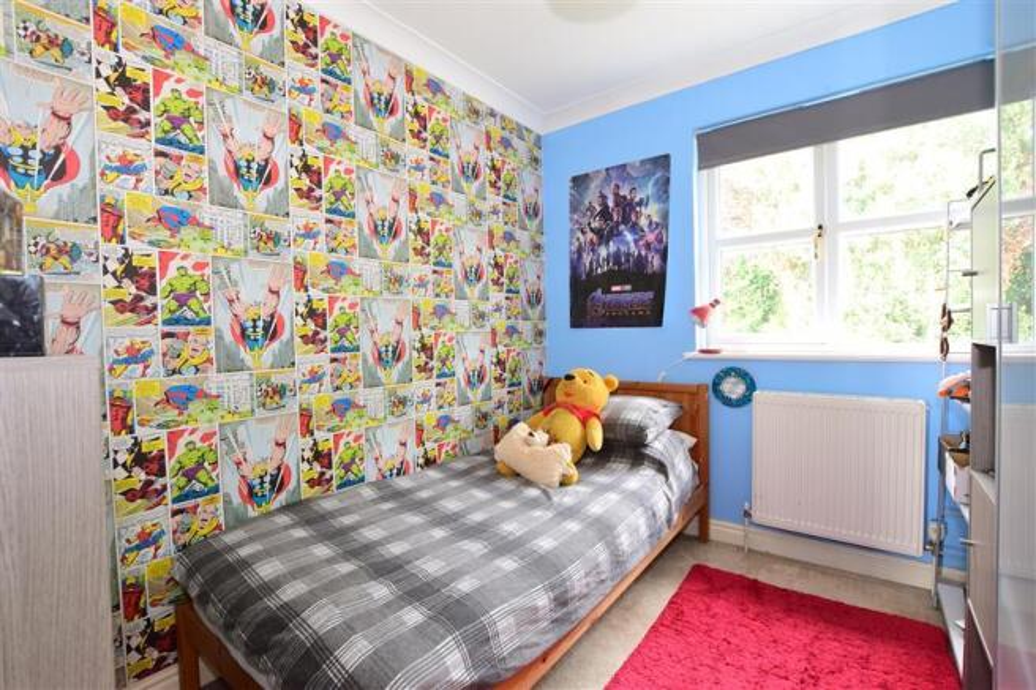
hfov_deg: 100.4
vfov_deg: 77.3
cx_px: 518
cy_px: 345
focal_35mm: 15
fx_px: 432
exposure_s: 1/8
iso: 400
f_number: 5.6
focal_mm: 10
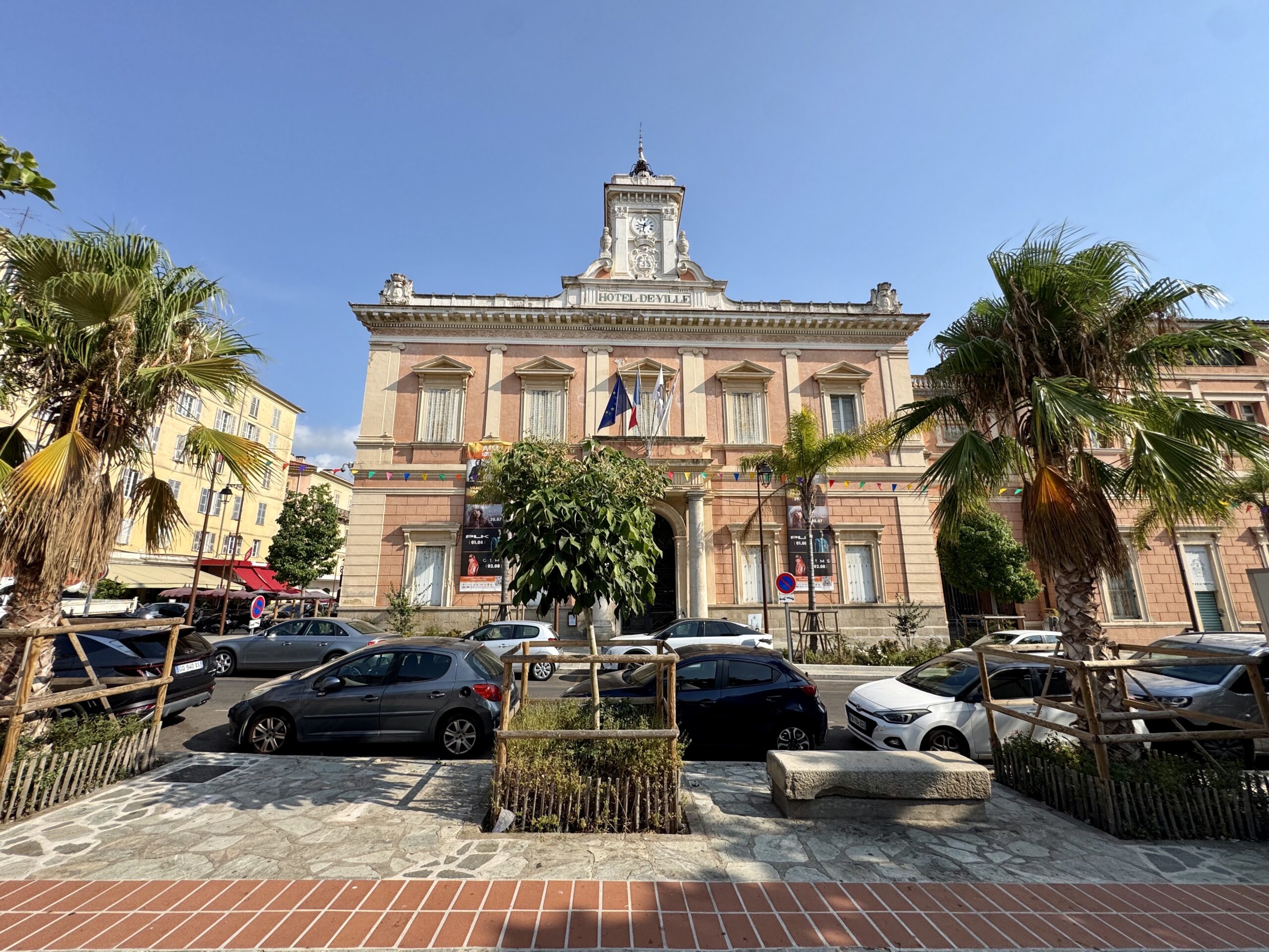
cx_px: 634
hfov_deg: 102.1
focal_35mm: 14
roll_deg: -1.2
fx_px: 513
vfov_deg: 85.7
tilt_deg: +17.1
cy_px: 476
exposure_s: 1/1748
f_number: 2.2
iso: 50
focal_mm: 2.22
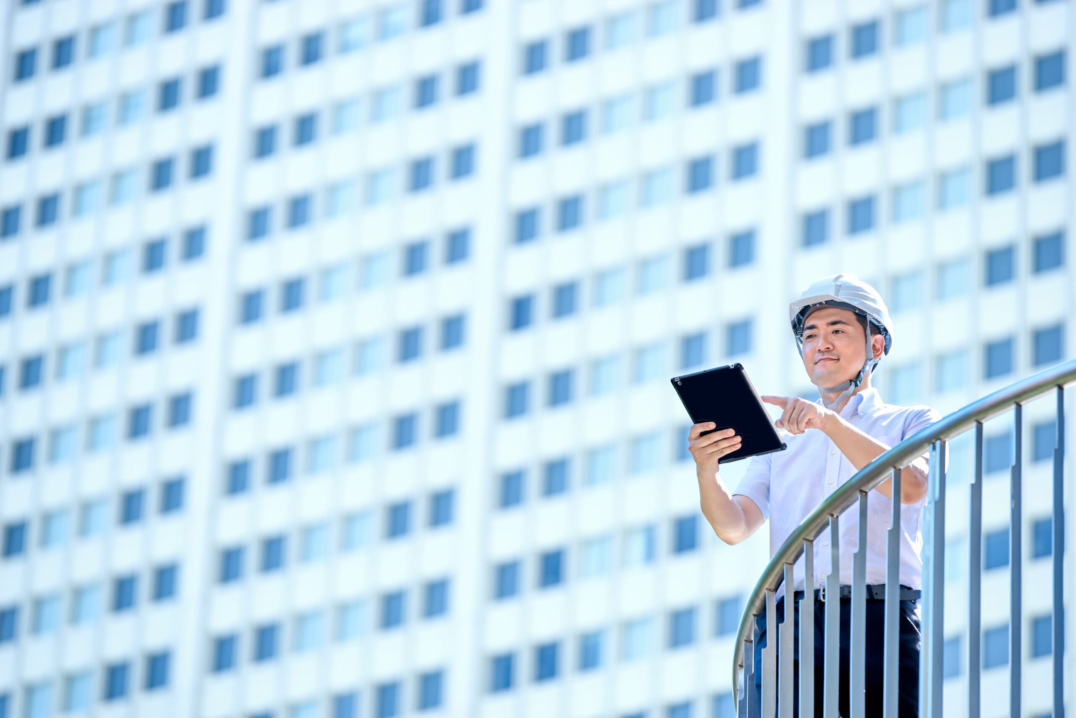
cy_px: 359
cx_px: 538
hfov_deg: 10.3
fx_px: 5978
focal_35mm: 200
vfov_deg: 6.9
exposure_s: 1/250
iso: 250
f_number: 4
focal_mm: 200
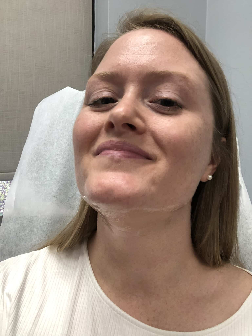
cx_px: 126
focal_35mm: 32
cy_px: 168
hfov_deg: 44.2
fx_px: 310
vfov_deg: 56.8
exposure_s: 1/60
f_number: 2.2
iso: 160
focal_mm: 2.87
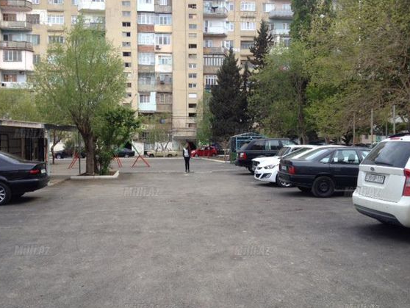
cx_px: 194
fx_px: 438
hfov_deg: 50.1
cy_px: 150
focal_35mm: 37
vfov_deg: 38.7
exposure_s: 1/386
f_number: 2.4
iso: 50
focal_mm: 4.28
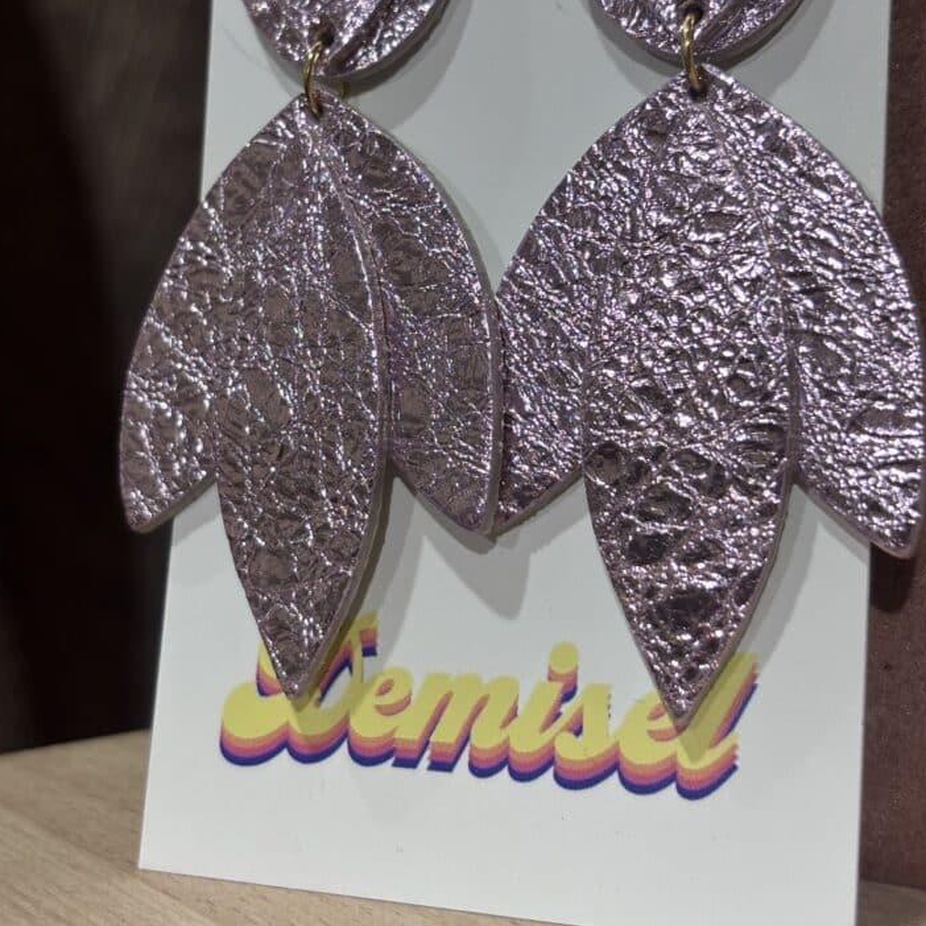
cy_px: 314
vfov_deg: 25.6
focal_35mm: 67
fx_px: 2028
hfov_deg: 25.7
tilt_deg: -3.9
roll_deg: +0.2
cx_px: 446
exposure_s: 1/217
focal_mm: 5.96
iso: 32
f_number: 1.6
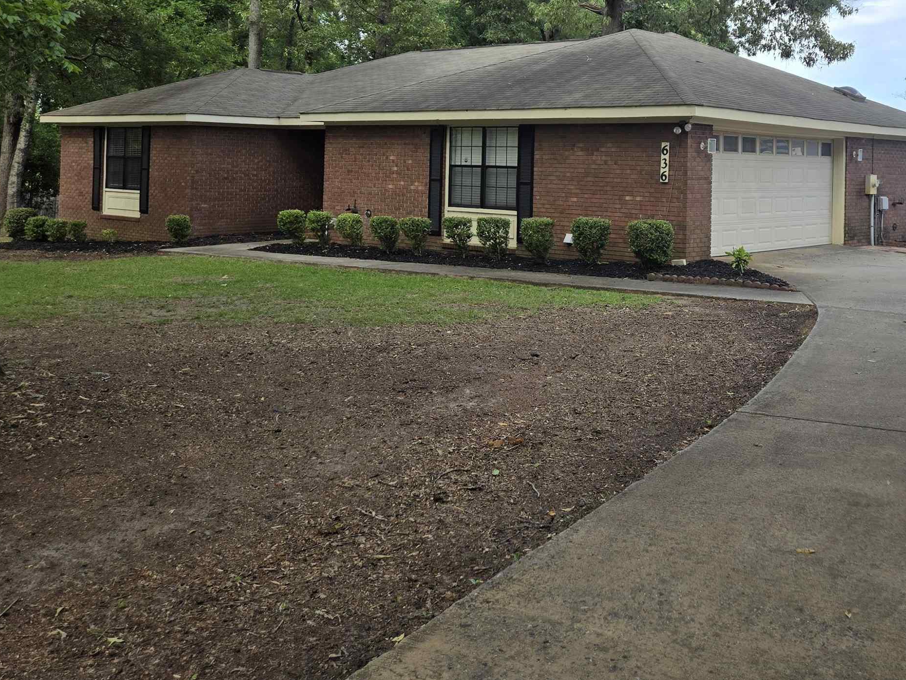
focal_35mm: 38
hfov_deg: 47.7
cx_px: 640
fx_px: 995
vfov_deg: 36.7
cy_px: 155
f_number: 1.8
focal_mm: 5.4
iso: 25
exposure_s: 1/986
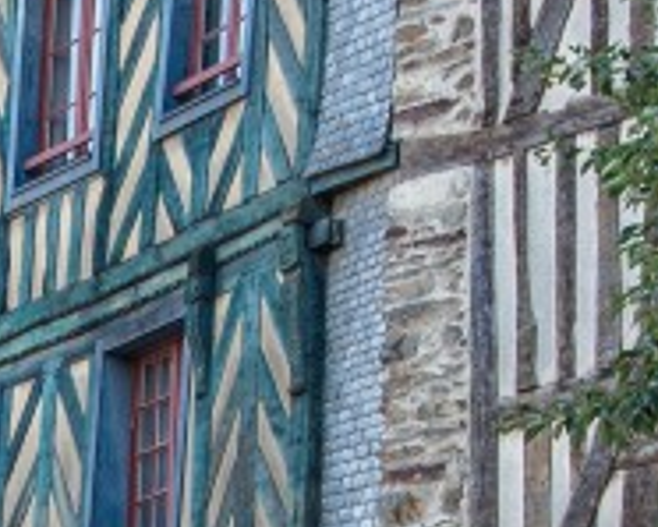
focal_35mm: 279
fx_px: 5436
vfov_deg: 5.5
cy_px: 736
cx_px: -255
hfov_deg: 6.8
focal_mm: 48
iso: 160
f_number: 4.2
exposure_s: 1/160
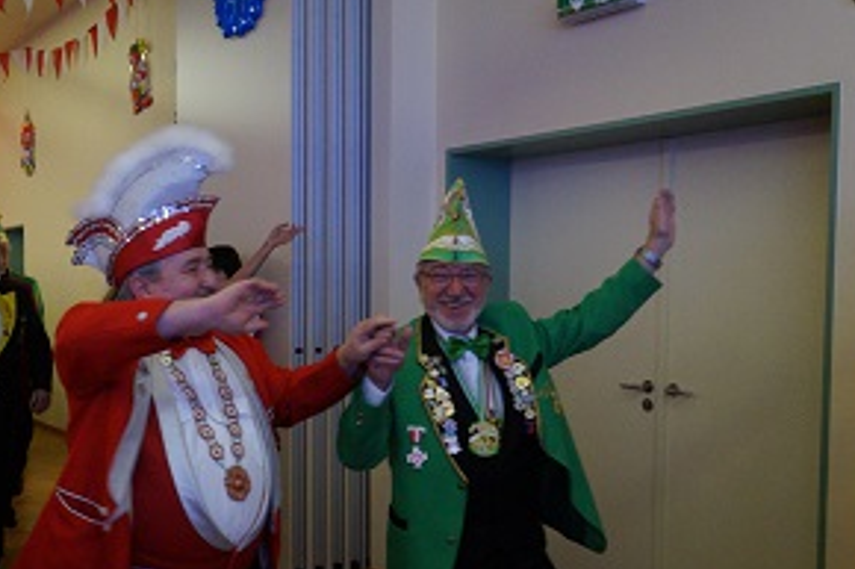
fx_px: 949
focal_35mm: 40
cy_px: 361
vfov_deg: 33.2
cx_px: 343
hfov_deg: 48.2
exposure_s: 1/50
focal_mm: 20
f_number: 3.5
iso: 3200
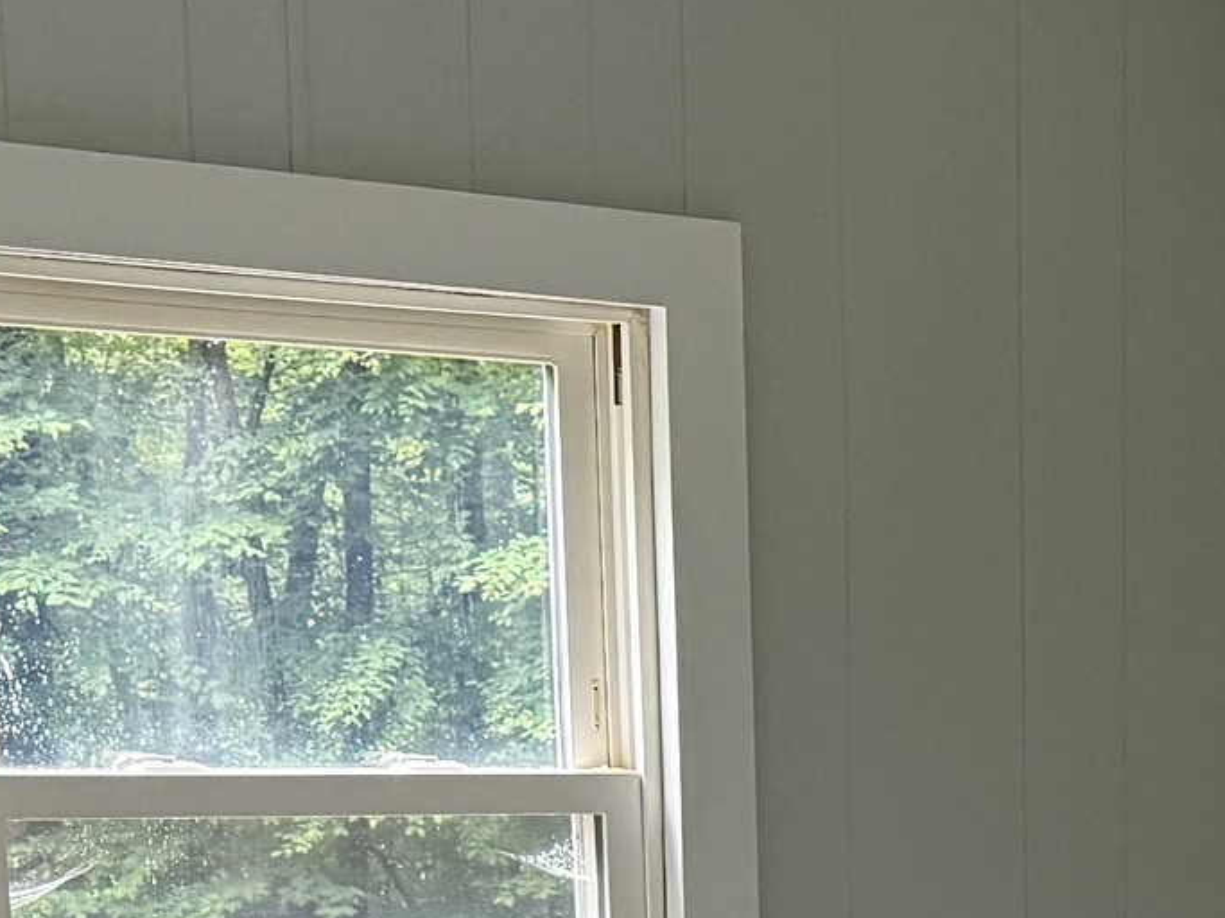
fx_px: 3821
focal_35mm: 108
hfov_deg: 16.9
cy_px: 1542
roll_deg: -1.8
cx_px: 1702
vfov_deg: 12.7
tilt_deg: -13.3
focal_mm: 6.76
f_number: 1.78
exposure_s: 1/60
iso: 250
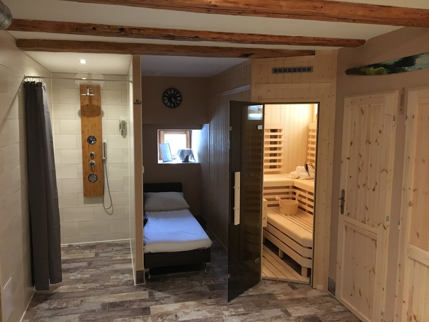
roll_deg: -0.7
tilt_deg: -6.7
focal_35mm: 29
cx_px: 214
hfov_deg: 61.7
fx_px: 359
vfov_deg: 48.2
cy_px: 161
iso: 320
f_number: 2.2
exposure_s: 1/17
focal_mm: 4.15
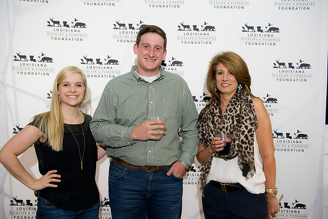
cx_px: 164
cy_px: 110
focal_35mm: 38
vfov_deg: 35.0
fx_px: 346
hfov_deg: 50.7
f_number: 3.5
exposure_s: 1/125
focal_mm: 38
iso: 800
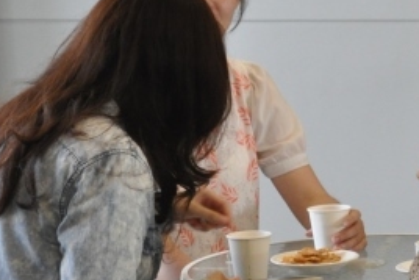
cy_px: 200
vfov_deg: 5.5
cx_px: 552
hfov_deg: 8.1
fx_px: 2934
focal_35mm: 252
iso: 800
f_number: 5.3
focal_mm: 44
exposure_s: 1/50
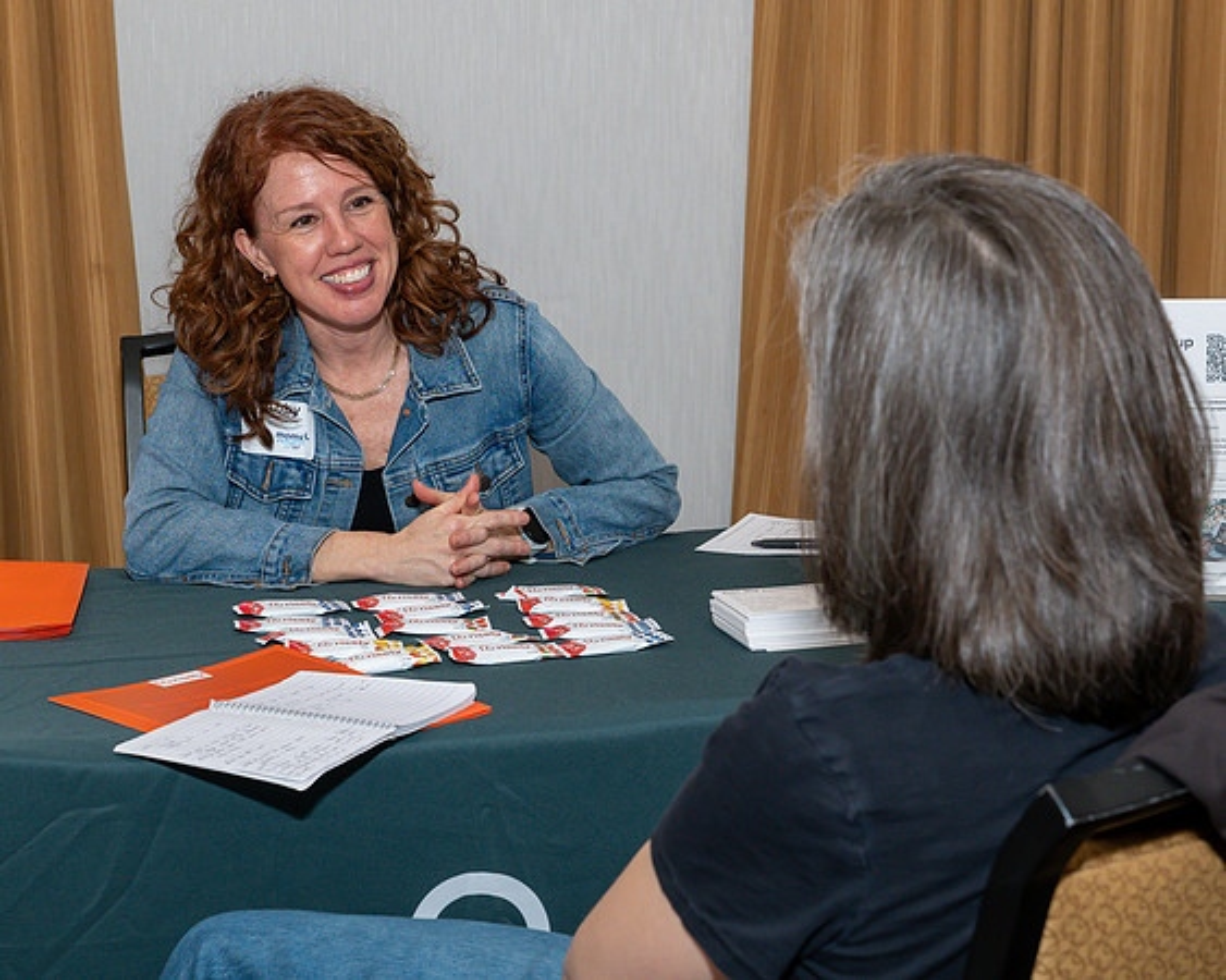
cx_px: 586
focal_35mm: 66
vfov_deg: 23.1
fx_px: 2391
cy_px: 573
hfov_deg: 28.8
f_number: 6.3
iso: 640
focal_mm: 40
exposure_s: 1/250
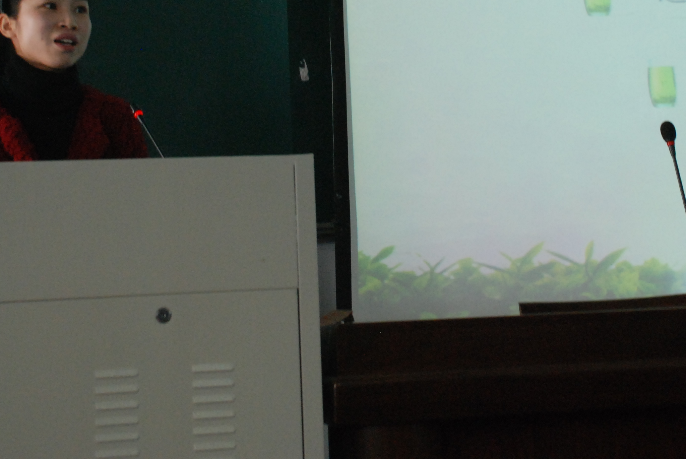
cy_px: 25
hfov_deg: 23.1
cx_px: 408
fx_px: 1678
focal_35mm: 88
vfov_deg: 15.4
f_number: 4.2
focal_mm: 31
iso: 1000
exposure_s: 1/40
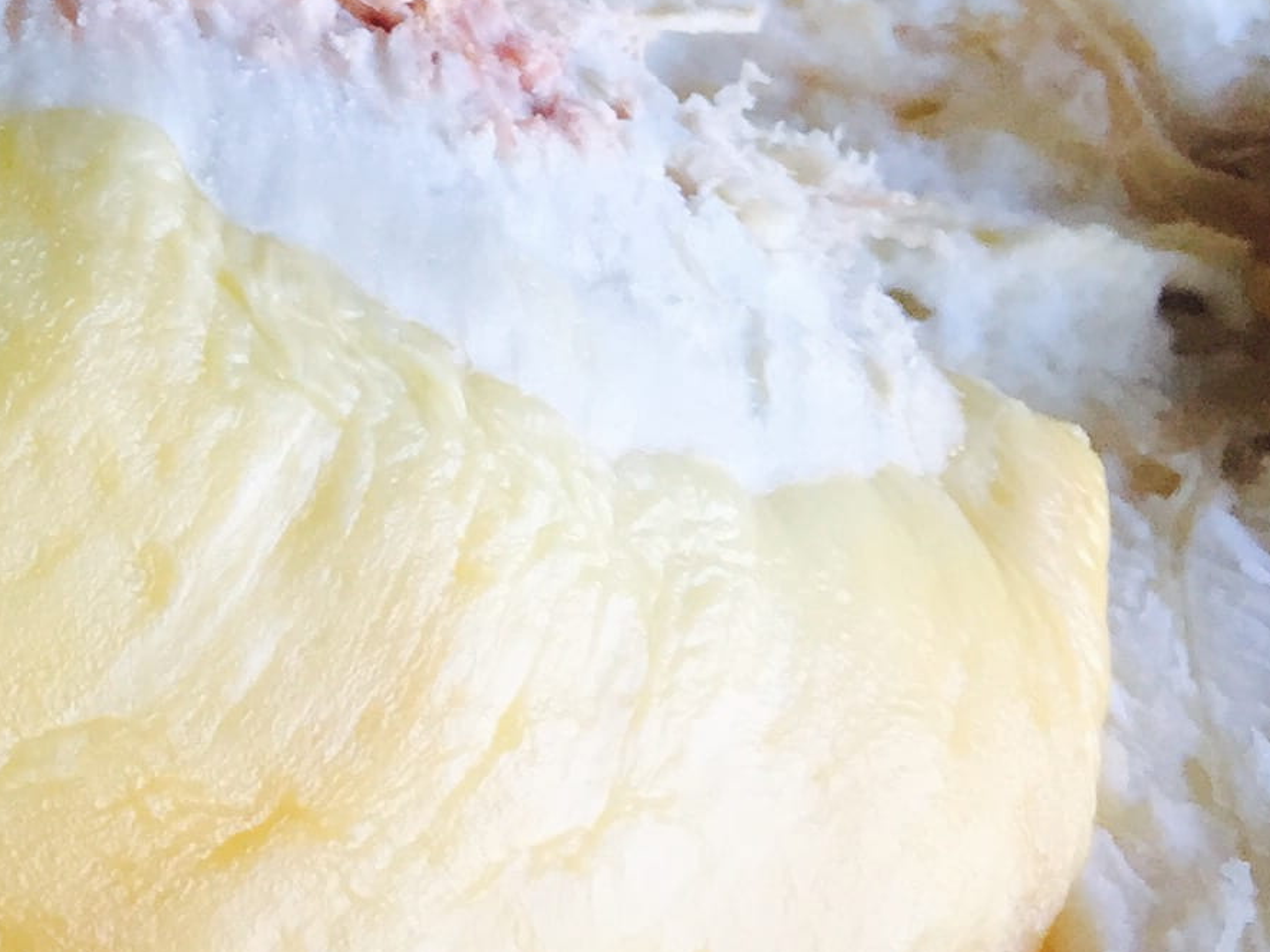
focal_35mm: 107
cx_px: -924
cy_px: -395
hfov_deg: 16.0
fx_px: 3924
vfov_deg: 13.2
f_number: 2.2
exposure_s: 1/120
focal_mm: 4.15
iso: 50
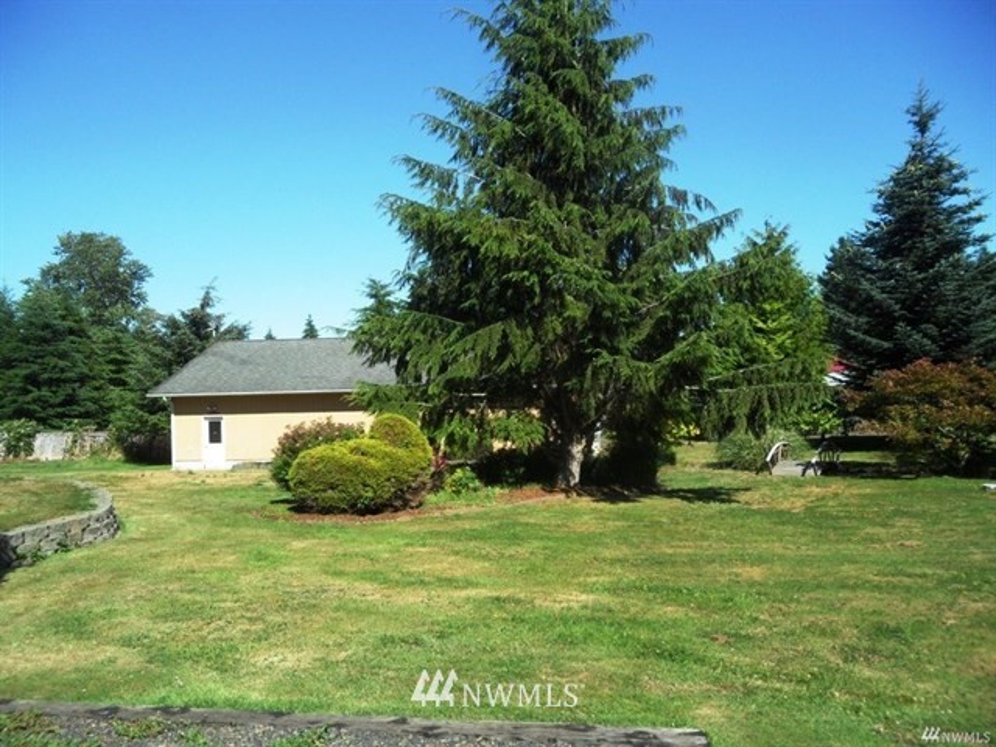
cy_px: 374
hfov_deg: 65.3
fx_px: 777
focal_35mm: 27
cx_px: 498
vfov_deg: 51.4
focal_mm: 4.9
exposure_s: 1/750
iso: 80
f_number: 3.5
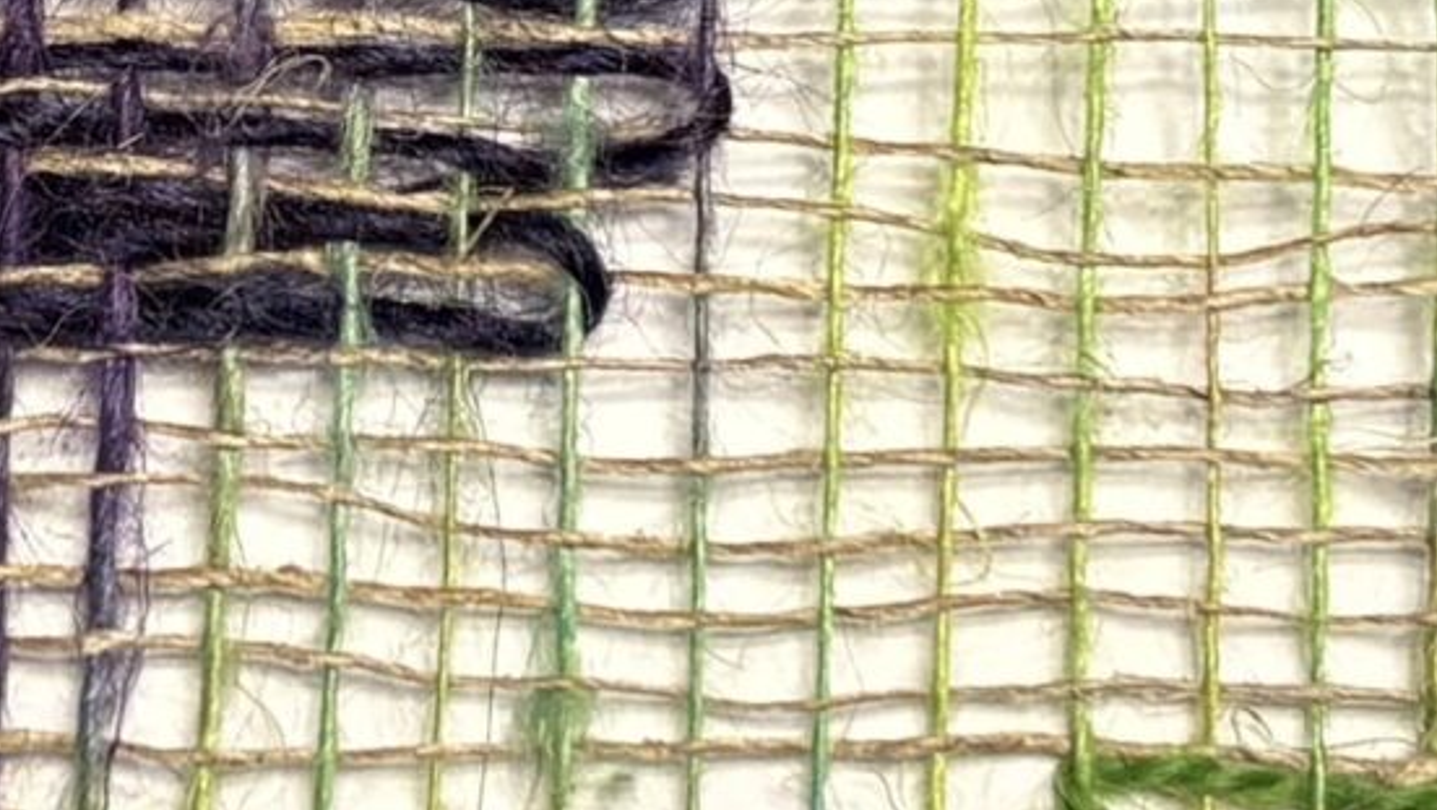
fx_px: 4002
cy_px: -477
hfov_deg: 20.3
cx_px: 937
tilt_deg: -85.3
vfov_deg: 11.0
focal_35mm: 105
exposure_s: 1/60
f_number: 1.6
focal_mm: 5.96
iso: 125
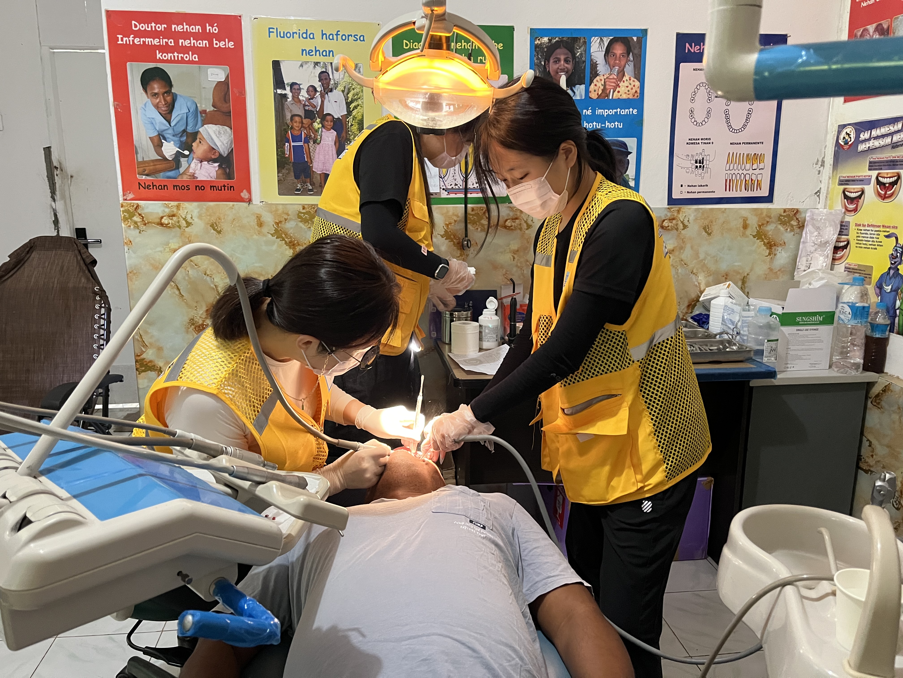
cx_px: 452
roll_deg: -0.4
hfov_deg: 67.3
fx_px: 678
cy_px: 339
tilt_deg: -12.5
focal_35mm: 26
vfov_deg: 53.1
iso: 500
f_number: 1.6
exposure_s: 1/50
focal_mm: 5.1
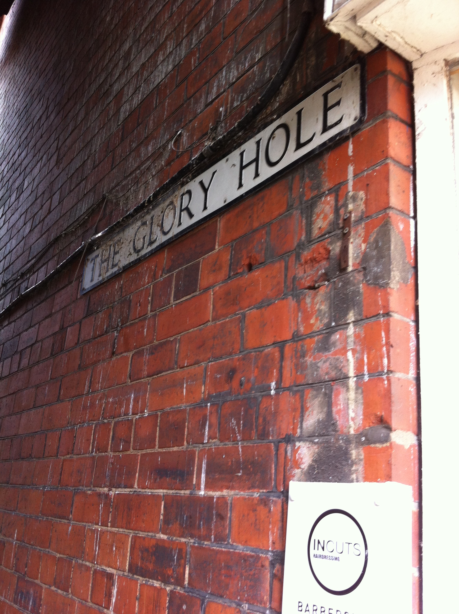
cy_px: 307
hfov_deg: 40.6
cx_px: 230
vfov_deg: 52.7
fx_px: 620
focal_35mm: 35
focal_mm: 3.85
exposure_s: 1/24
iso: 80
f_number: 2.8
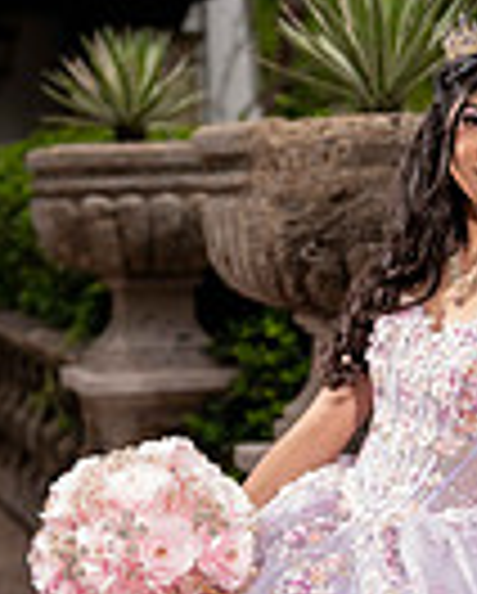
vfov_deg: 14.3
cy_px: 468
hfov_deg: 11.5
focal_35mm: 134
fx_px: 2359
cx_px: 446
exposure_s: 1/1250
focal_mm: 42
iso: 80
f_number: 2.2
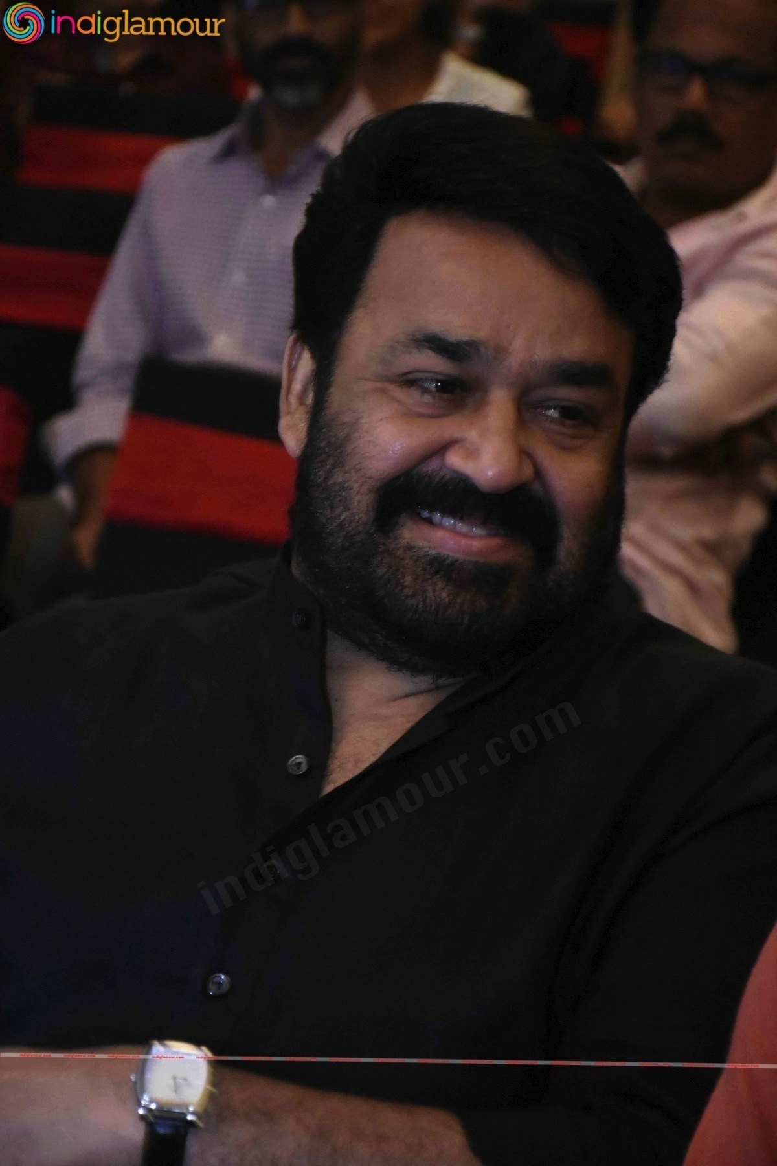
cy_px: 583
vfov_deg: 17.1
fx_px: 3885
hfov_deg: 11.4
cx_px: 388
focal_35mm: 120
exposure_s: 1/100
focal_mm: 80
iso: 8000
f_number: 5.3
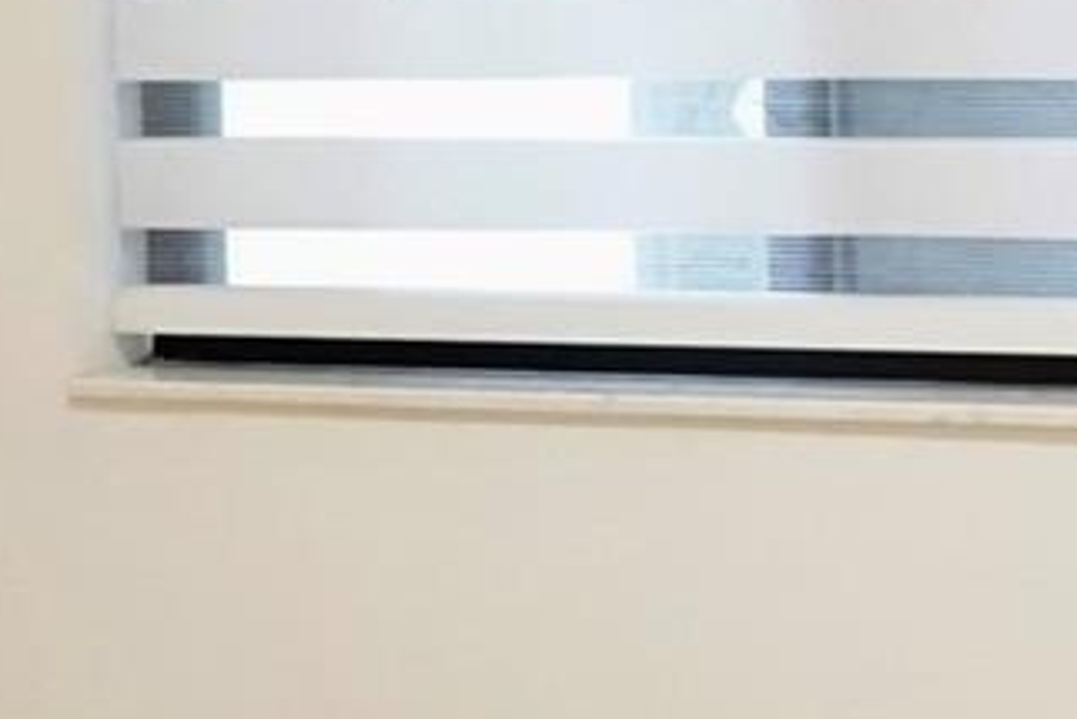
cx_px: 1448
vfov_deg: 8.9
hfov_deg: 12.8
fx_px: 4609
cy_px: 127
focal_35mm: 154
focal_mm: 21
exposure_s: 1/60
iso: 3200
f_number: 4
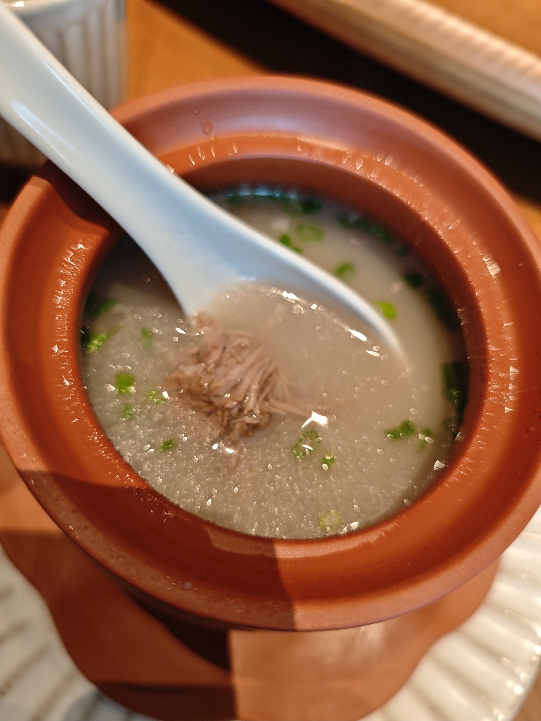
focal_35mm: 23
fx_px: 479
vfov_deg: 73.9
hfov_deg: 58.9
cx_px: 270
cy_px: 360
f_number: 1.62
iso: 250
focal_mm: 6.55
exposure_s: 1/109
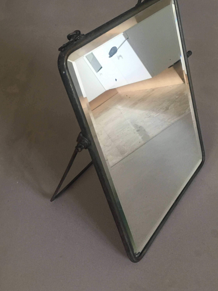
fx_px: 311
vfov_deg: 49.9
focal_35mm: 37
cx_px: 107
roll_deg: -4.6
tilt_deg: -41.9
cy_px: 119
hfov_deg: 38.7
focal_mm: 4.15
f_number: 2.2
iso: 160
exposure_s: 1/33
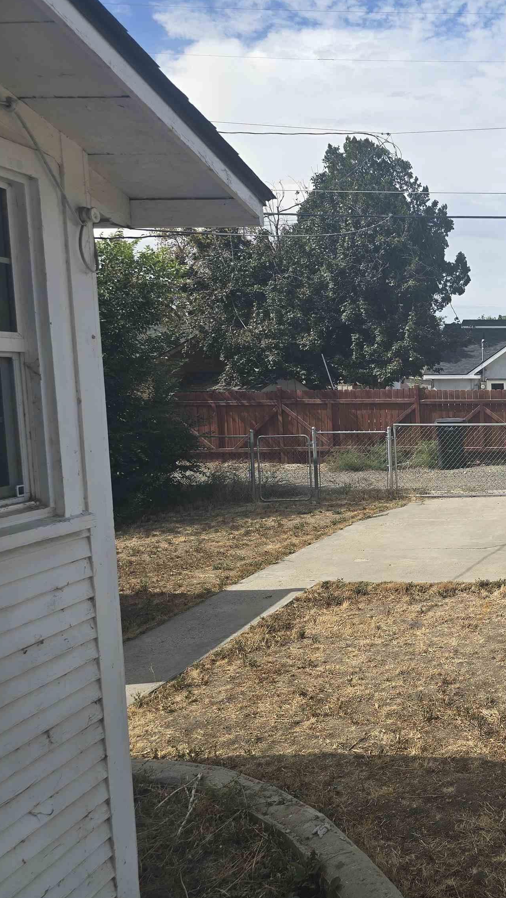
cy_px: 453
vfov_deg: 58.0
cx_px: 600
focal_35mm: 34
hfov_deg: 29.9
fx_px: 811
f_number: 1.7
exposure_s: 1/475
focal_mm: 6.3
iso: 12
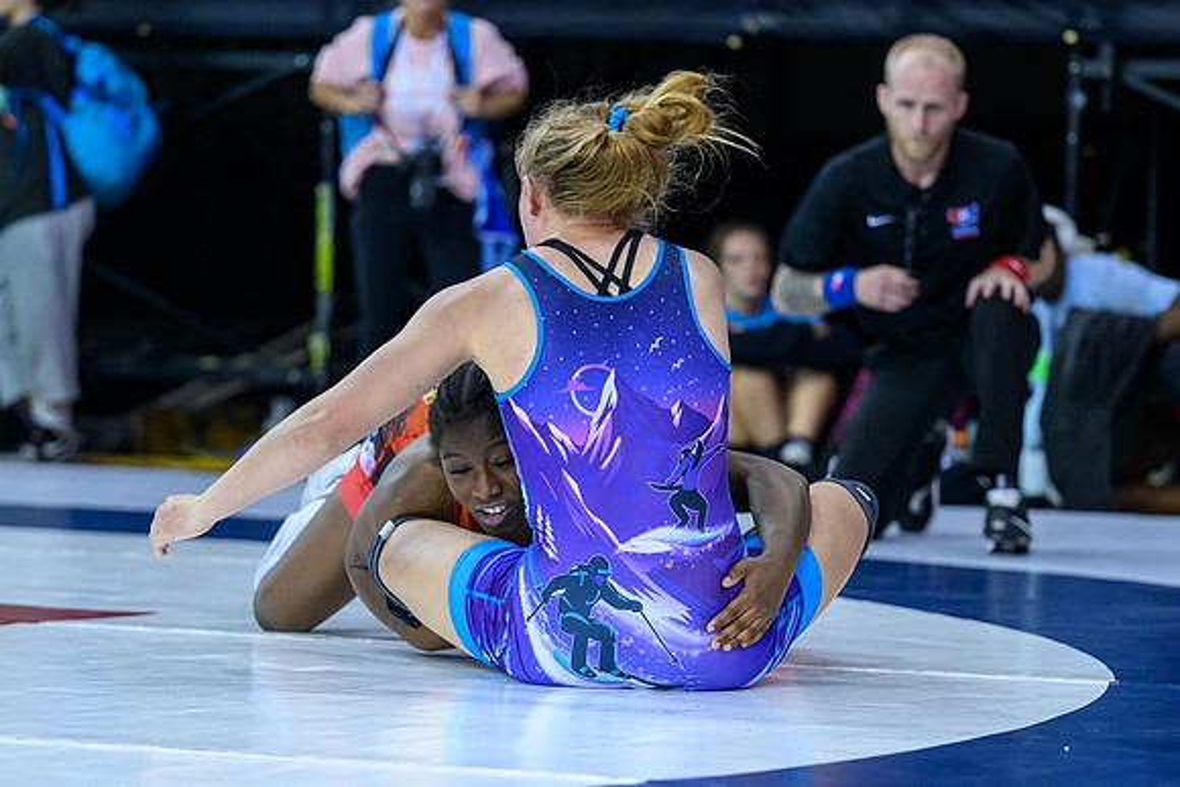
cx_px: 491
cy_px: 554
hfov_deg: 13.2
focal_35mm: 156
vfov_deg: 8.8
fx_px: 5112
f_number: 2.8
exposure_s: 1/800
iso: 3200
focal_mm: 99
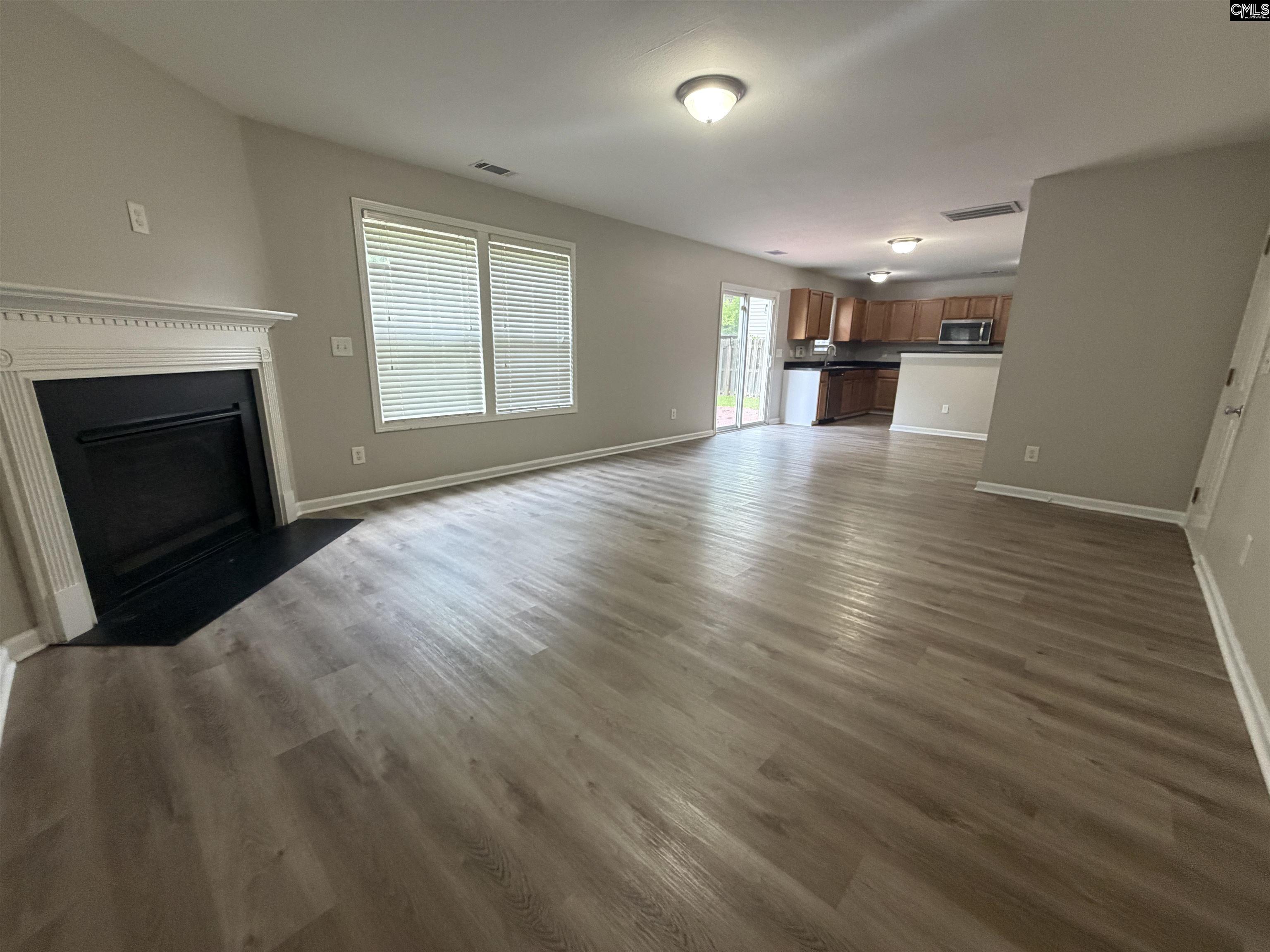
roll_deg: -1.0
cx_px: 635
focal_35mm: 14
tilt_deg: -14.4
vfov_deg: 85.7
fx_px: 514
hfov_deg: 102.1
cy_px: 476
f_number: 2.2
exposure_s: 1/60
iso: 320
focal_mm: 2.22
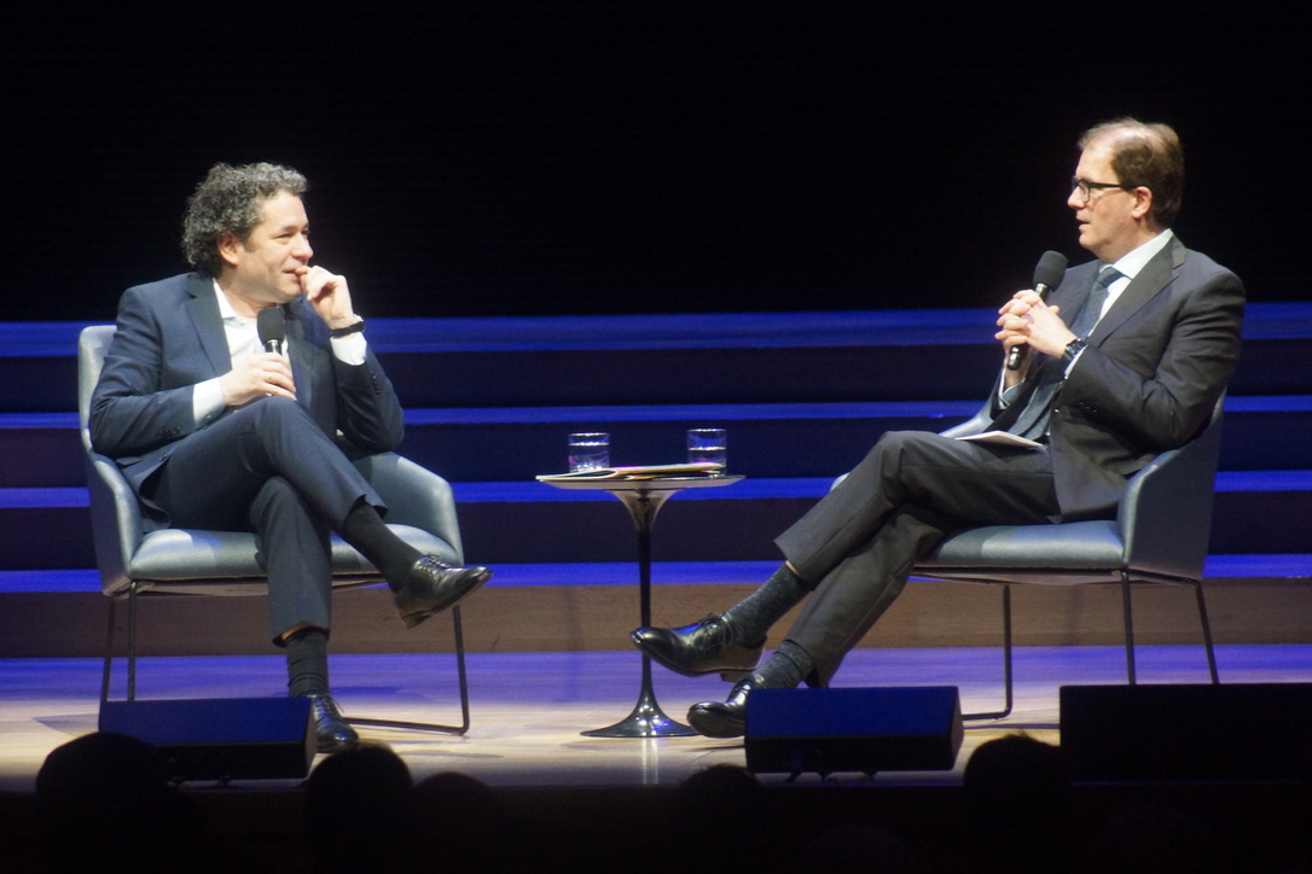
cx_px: 656
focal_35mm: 300
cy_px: 437
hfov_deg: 6.9
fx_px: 10932
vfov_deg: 4.6
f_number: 5.6
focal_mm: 200
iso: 1600
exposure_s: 1/60
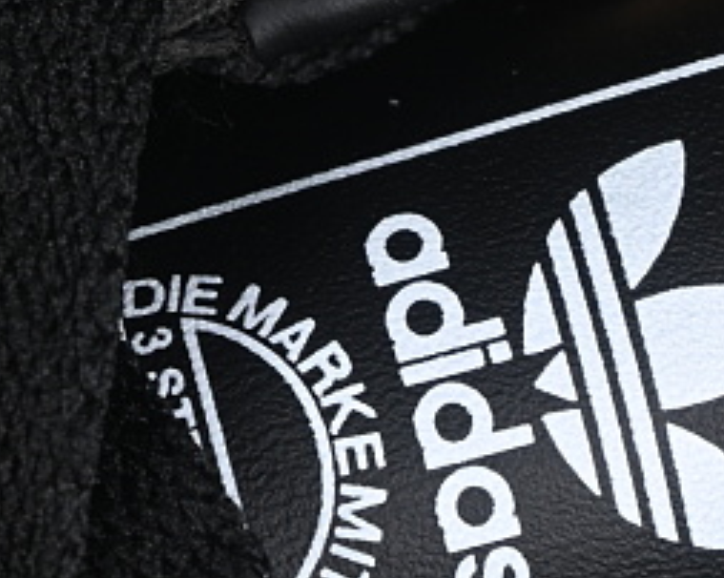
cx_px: 538
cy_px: 375
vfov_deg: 5.1
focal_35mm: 301
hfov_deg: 6.4
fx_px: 6445
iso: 160
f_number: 6.3
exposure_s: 1/50
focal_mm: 50
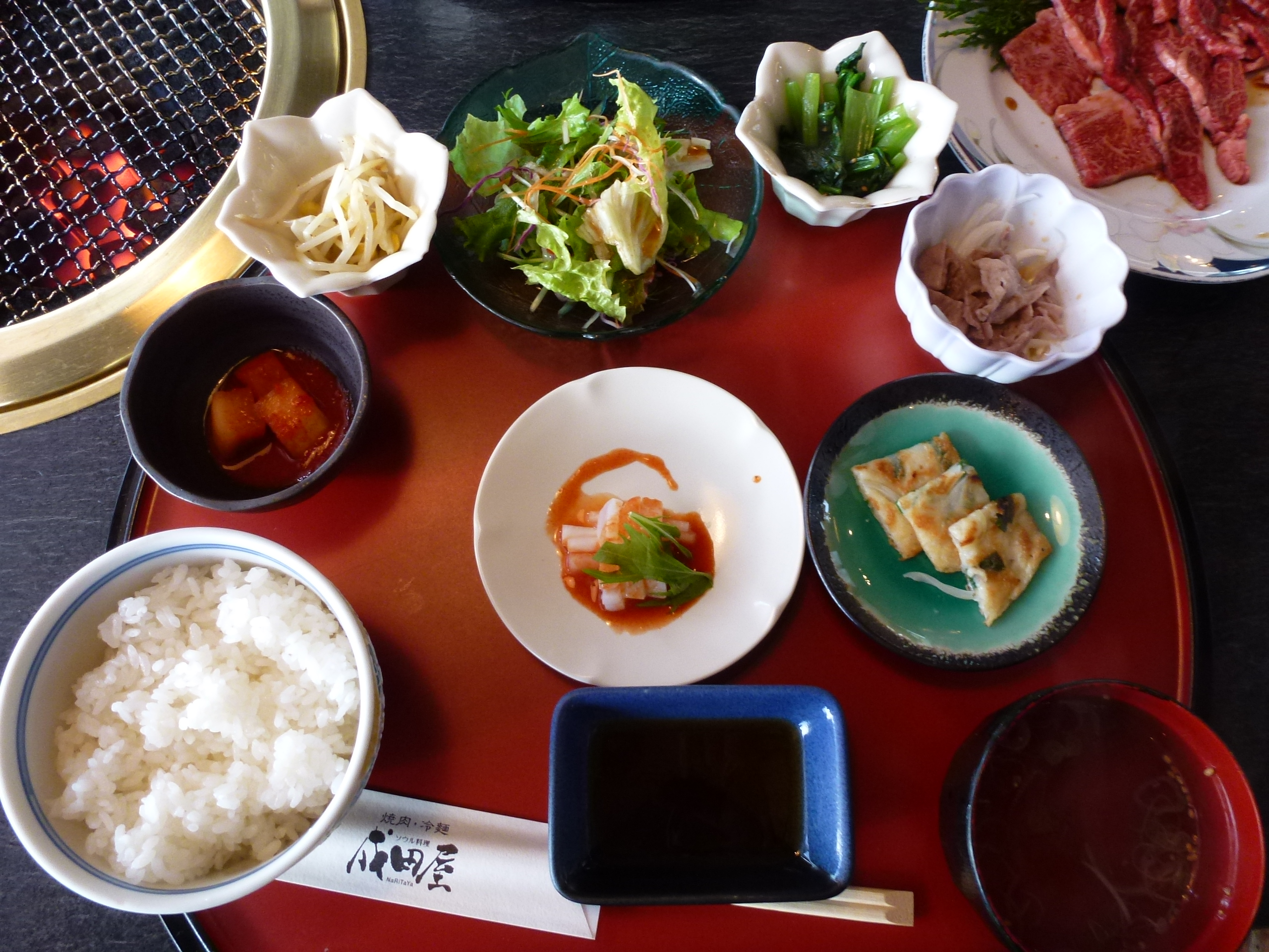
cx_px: 634
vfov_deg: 56.8
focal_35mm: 24
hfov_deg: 71.6
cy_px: 476
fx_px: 880
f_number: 3.3
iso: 200
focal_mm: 4.3
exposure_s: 1/25
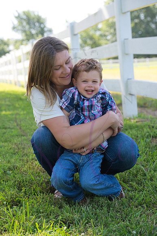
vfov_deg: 32.9
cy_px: 118
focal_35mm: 61
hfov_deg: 22.2
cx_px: 78
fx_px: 399
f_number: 4
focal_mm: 61
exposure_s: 1/640
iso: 400
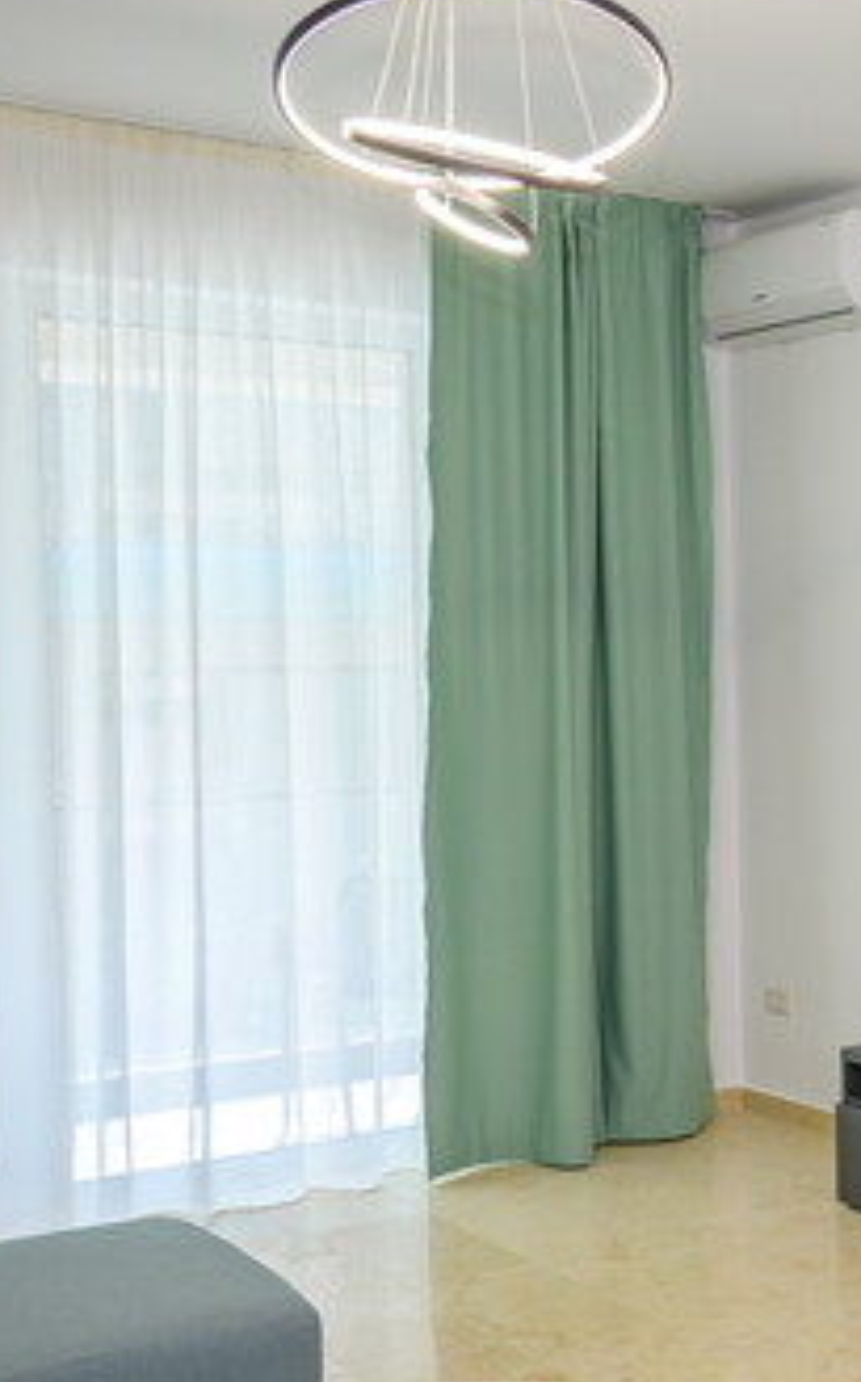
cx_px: 1155
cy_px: 767
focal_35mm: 54
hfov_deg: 21.4
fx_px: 2032
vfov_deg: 37.5
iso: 640
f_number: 4
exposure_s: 1/250
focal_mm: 17
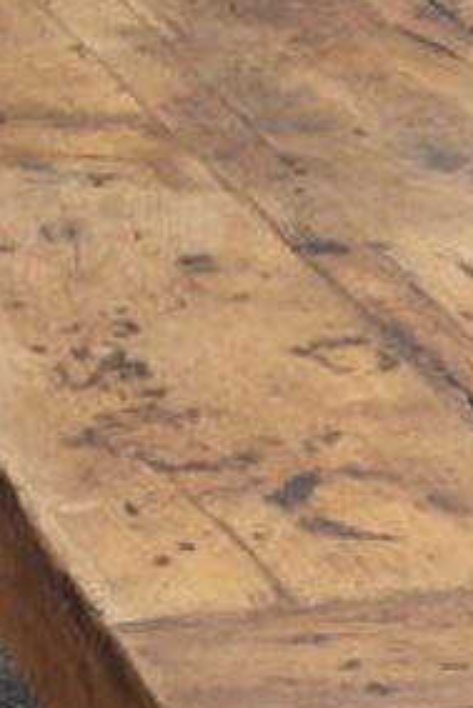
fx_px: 4370
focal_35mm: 222
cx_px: 548
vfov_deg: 9.3
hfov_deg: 6.2
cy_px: 326
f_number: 6.3
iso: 100
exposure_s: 1/60
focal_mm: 28
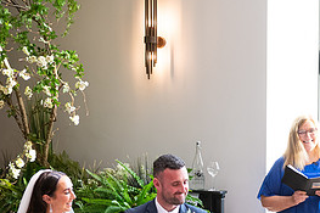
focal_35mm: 106
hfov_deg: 19.1
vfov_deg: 12.7
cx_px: 258
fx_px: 942
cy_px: 217
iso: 640
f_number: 3.5
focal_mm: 48
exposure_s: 1/160
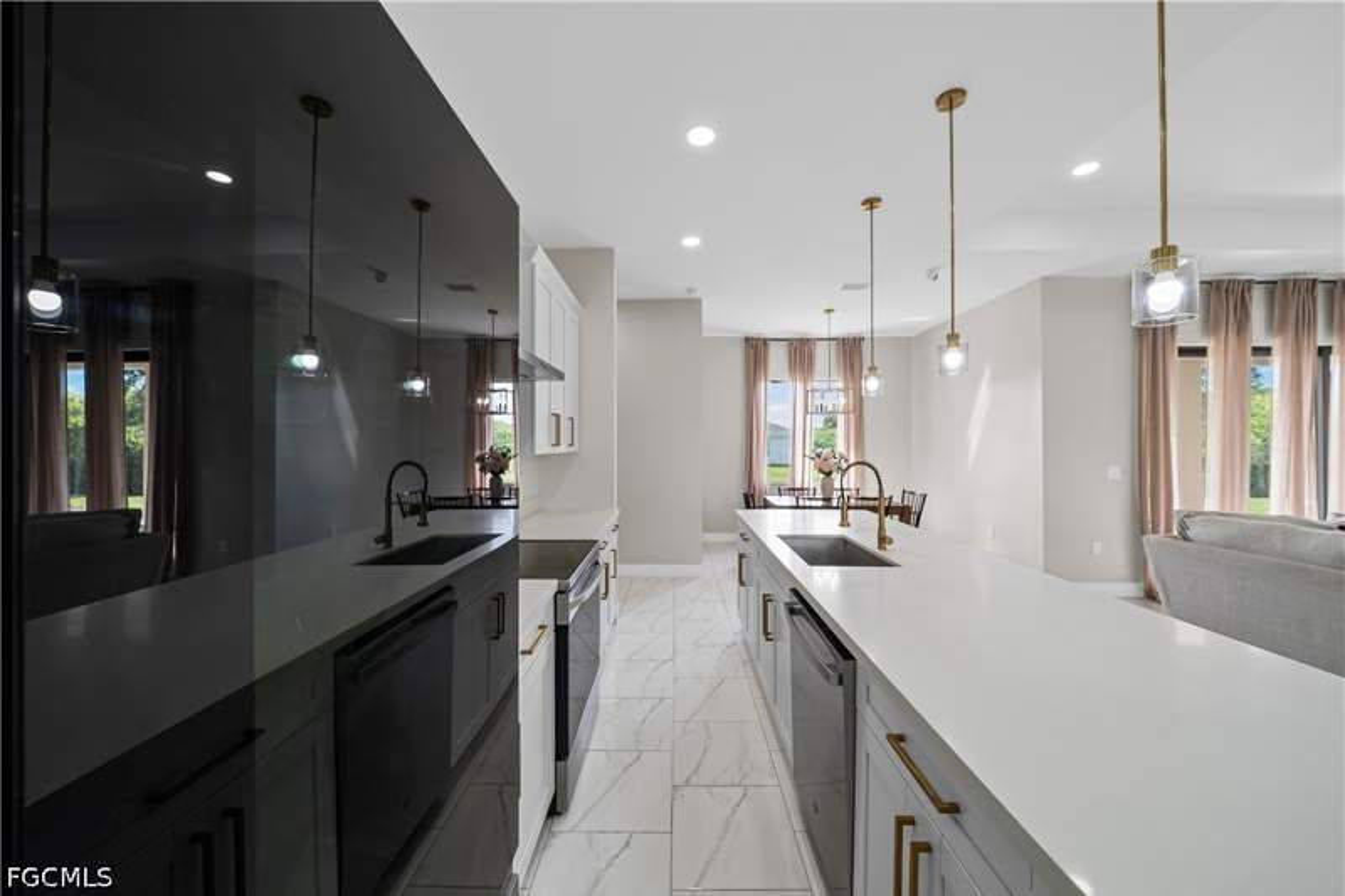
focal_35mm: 12
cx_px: 672
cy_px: 448
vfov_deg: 90.0
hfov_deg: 112.6
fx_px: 448
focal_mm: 12
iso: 200
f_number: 9
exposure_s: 1/4
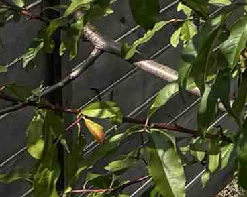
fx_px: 1549
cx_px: 942
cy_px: -510
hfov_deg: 7.1
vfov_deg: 6.3
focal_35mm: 212
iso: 50
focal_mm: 5.96
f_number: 1.6
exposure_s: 1/3650
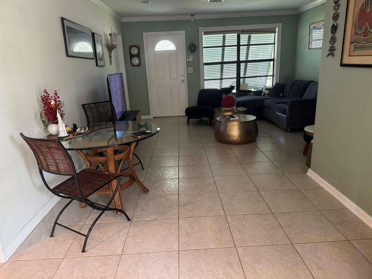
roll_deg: +2.4
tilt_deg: -16.9
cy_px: 140
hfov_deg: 71.6
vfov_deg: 56.8
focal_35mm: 24
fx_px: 258
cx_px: 186
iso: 320
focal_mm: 6.76
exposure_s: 1/60
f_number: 1.78
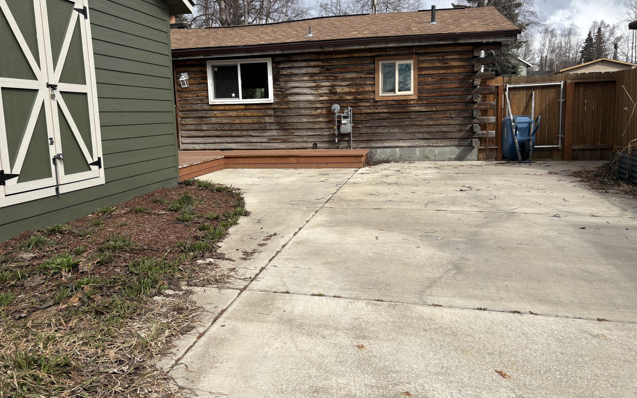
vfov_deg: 43.1
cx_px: 305
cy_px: 180
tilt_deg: -7.9
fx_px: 503
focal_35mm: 29
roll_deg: +1.7
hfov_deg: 64.6
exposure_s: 1/3125
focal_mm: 5.96
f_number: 1.6
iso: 50
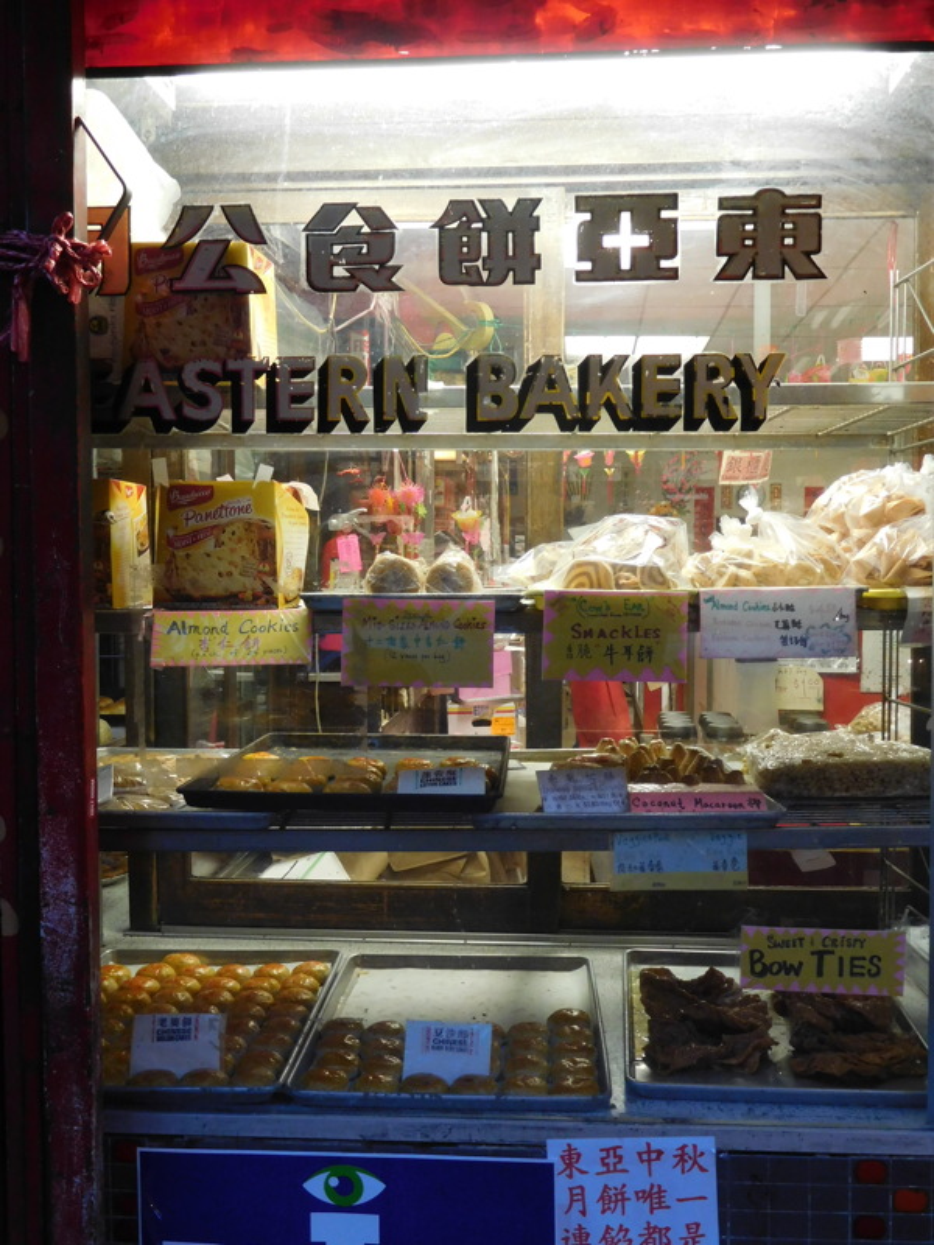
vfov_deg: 52.6
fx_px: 1259
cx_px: 467
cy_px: 622
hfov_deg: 40.7
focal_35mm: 35
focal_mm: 6.2
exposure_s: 1/30
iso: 320
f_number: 3.8
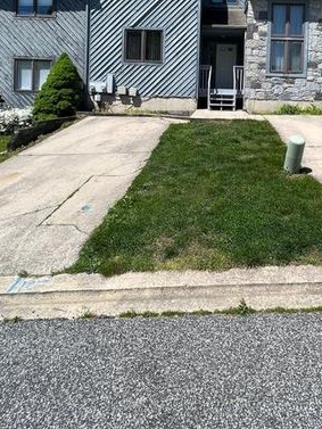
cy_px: 98
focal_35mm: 23
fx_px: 285
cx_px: 217
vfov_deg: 68.3
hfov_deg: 57.5
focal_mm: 1.57
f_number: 1.8
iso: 32
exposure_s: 1/1376
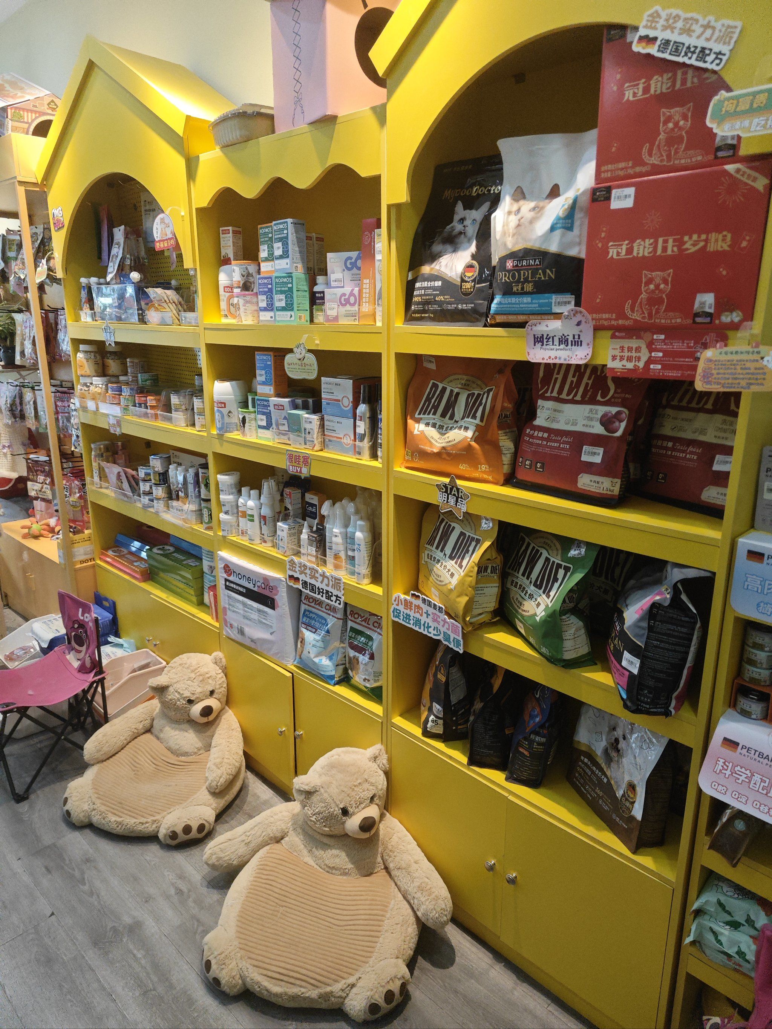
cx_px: 386
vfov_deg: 73.9
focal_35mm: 23
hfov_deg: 58.9
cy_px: 514
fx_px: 684
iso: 640
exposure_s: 1/250
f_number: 1.8
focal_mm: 5.43
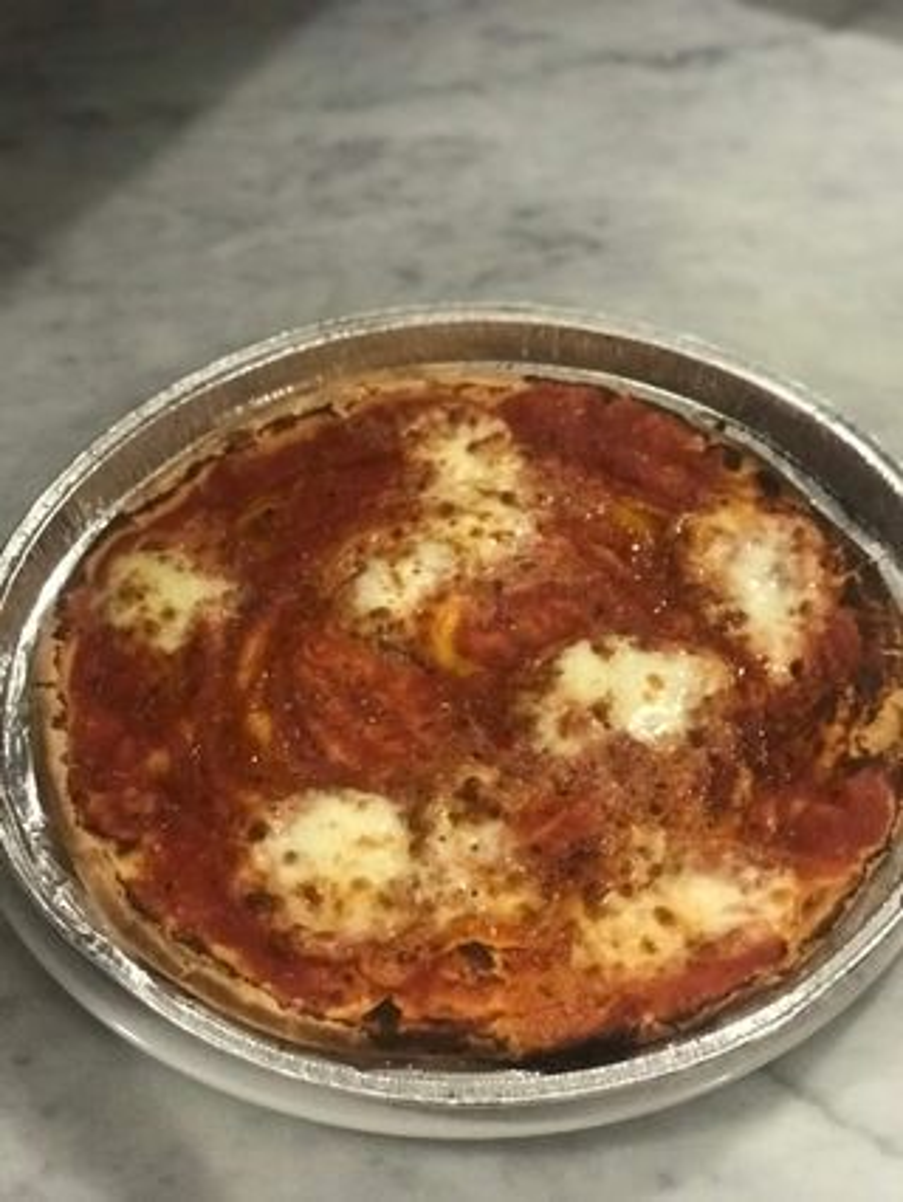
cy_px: 601
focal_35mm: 57
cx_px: 452
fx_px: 1981
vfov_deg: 33.8
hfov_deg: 25.7
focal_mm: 6.6
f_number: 2.8
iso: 1000
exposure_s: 1/50
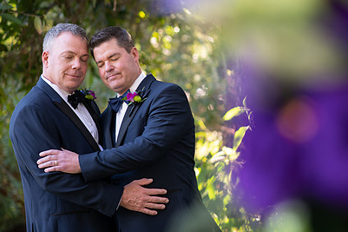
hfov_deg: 16.6
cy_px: 65
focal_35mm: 123
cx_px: 234
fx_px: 1188
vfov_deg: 11.1
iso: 500
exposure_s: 1/400
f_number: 2.2
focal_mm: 85
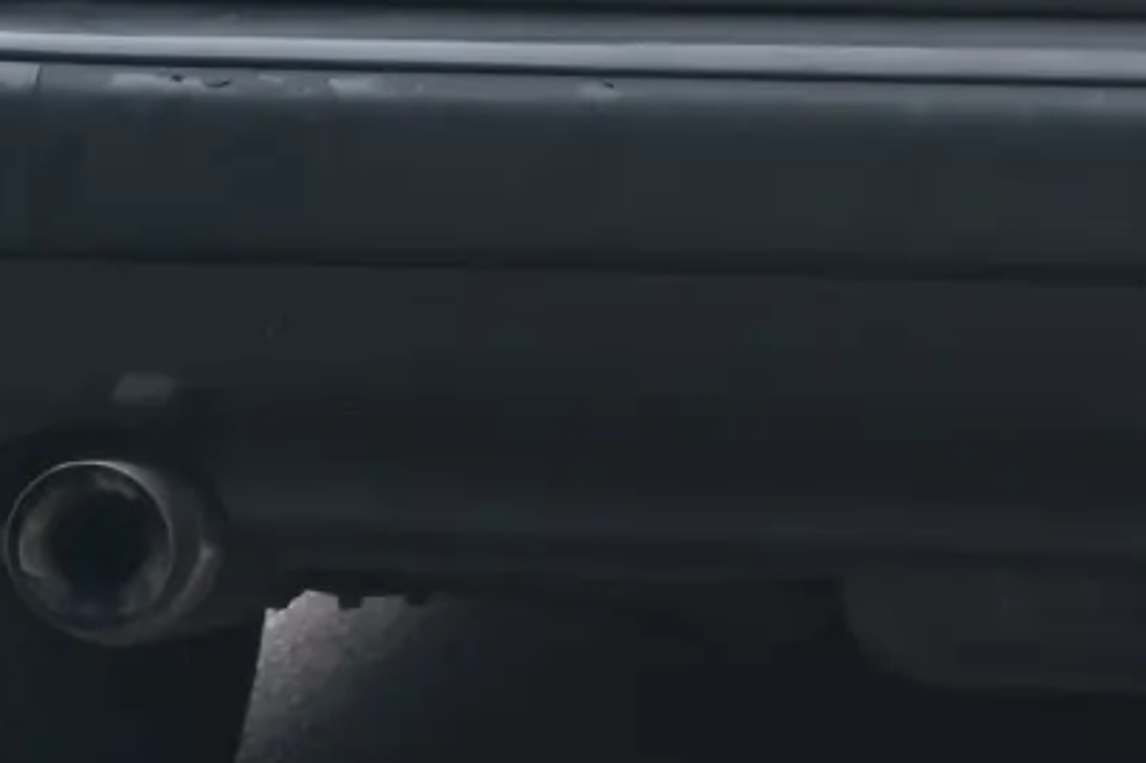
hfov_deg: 12.0
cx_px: 1132
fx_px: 5409
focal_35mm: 170
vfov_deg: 8.0
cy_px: -11
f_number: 2.4
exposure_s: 1/226
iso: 40
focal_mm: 5.54
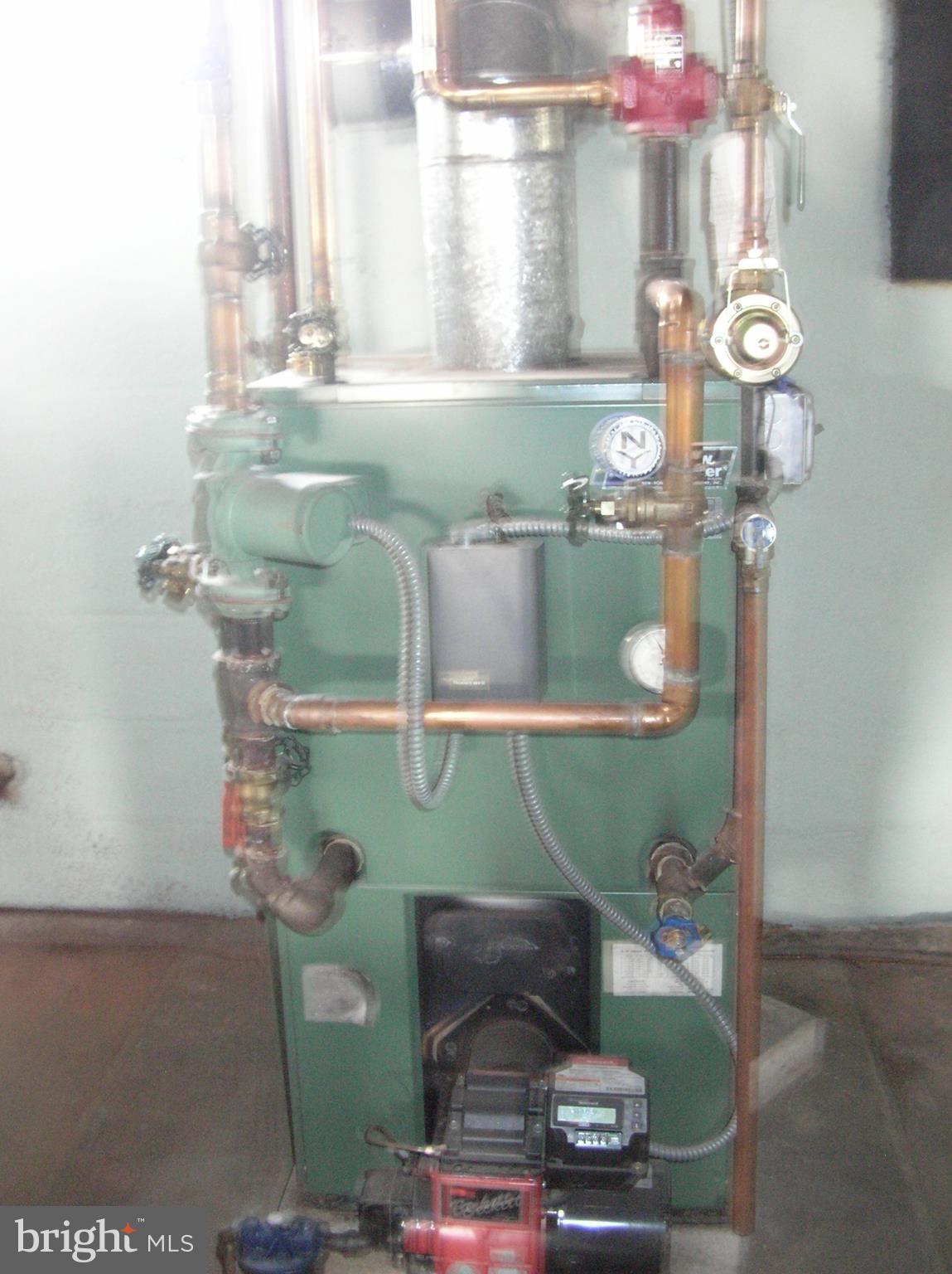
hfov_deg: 39.6
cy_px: 637
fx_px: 1322
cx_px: 476
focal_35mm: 36
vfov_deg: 51.4
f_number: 2.7
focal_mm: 6
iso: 300
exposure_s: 1
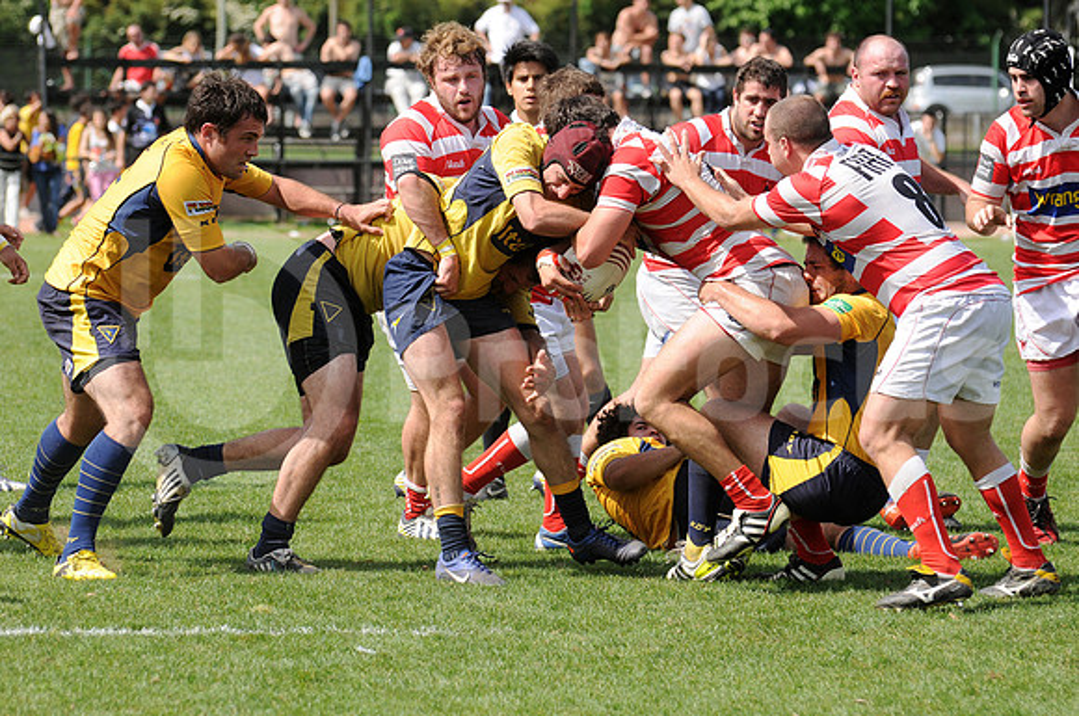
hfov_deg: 11.0
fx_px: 5612
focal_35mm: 188
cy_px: 358
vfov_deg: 7.3
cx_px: 540
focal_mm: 125
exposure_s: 1/1000
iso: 250
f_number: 4.8
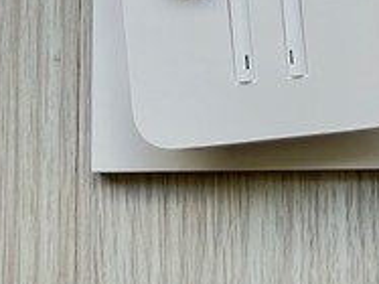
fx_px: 2188
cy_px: -176
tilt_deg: -87.2
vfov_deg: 7.3
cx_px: 697
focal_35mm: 200
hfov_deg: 9.4
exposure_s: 1/99
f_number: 2
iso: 80
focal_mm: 6
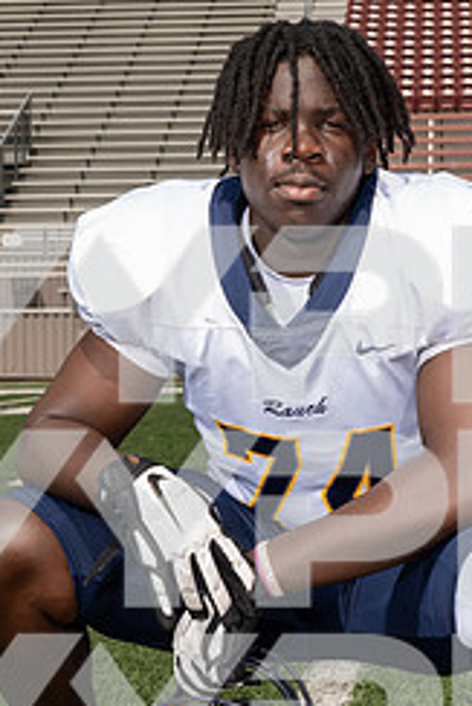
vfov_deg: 19.0
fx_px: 2101
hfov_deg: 12.8
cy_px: 521
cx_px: 223
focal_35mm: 107
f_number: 11
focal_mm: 58
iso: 100
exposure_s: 1/250
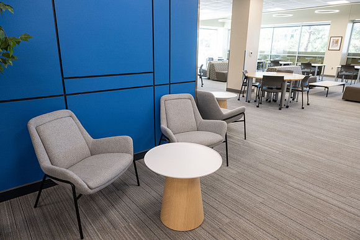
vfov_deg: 53.2
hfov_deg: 73.7
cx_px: 180
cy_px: 120
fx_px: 240
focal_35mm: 24
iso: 1600
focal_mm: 24
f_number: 5
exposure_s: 1/160
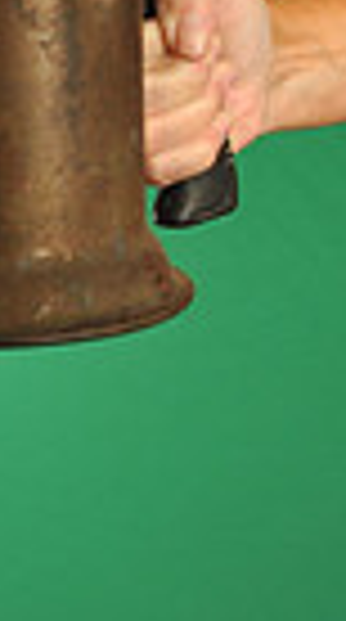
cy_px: -58
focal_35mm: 287
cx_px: 688
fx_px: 4710
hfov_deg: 4.2
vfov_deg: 7.5
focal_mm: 65
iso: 200
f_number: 7.1
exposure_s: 1/125
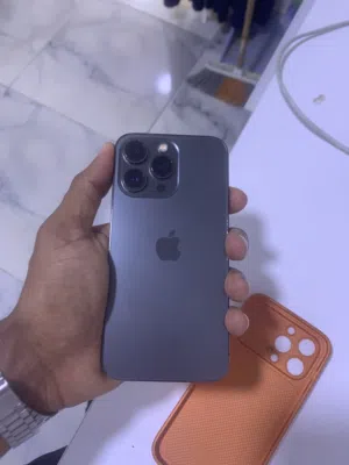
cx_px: 174
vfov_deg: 67.3
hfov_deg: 53.1
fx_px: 350
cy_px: 232
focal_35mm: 26
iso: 100
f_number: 1.8
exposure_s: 1/75
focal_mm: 4.25
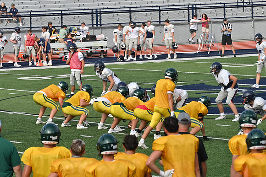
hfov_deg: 8.6
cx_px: 133
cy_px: 88
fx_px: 1774
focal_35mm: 240
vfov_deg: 5.7
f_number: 5.6
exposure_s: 1/800
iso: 140
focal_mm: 160
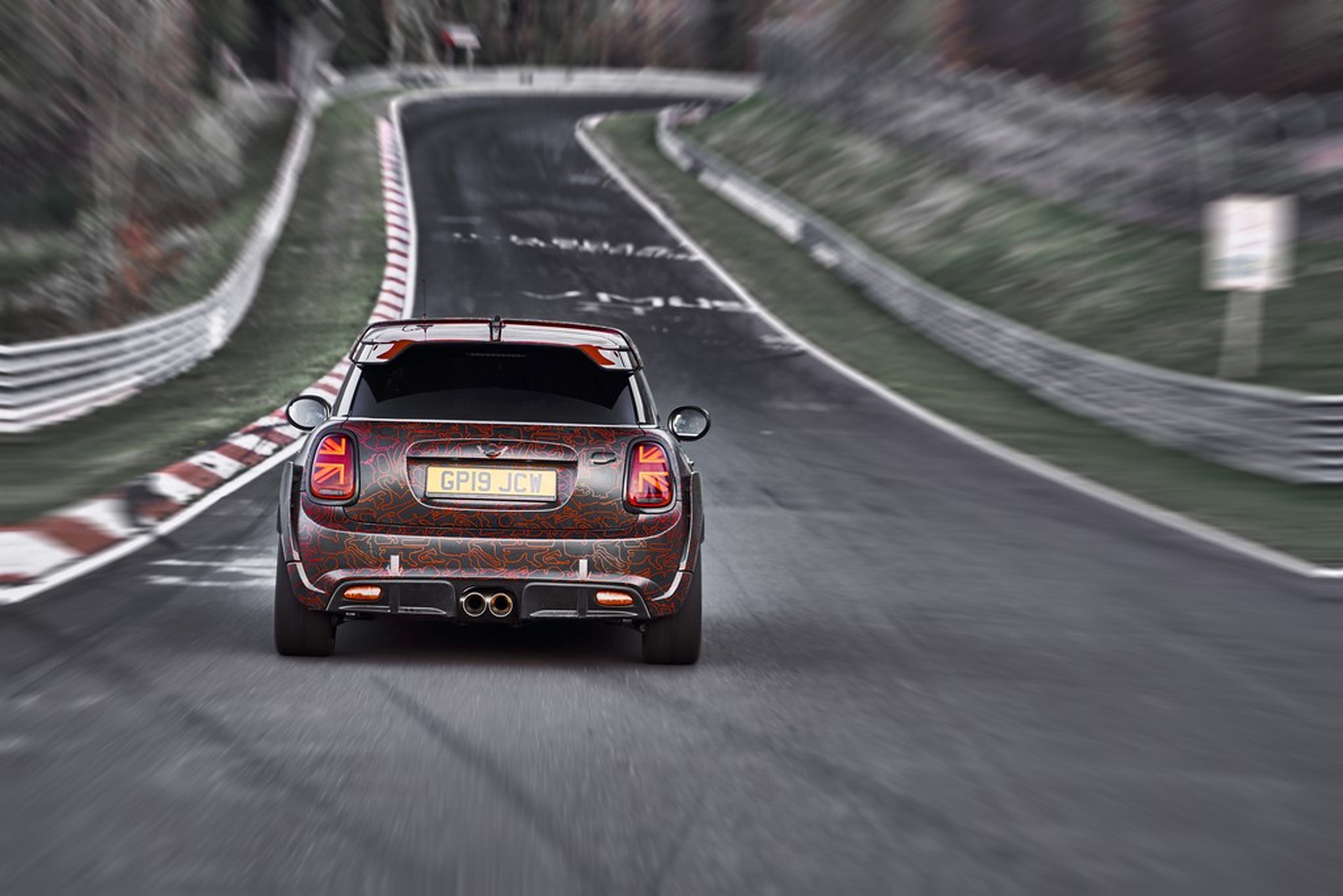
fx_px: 3880
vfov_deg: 13.2
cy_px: 448
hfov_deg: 19.6
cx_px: 672
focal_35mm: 104
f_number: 4
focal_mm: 104
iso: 400
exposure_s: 1/100
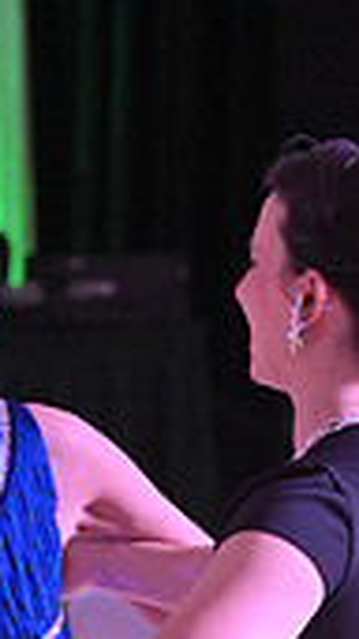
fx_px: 8135
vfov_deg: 4.5
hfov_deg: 2.5
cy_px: 1013
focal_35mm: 480
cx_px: 107
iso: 5000
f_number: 7.1
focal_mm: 135
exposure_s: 1/400
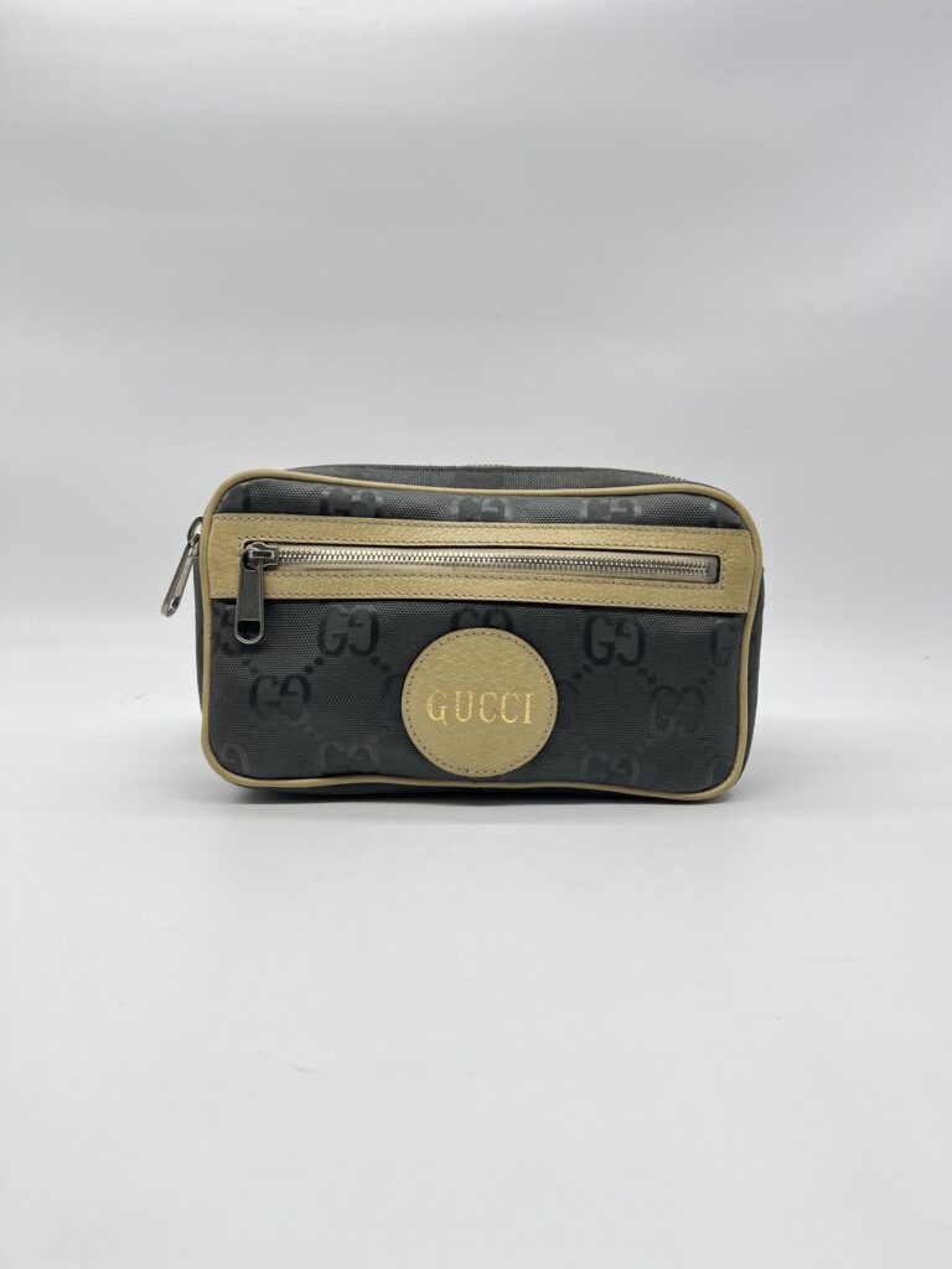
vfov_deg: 67.3
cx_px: 476
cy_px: 634
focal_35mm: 26
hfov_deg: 53.1
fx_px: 953
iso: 32
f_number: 1.5
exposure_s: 1/128
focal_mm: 5.7
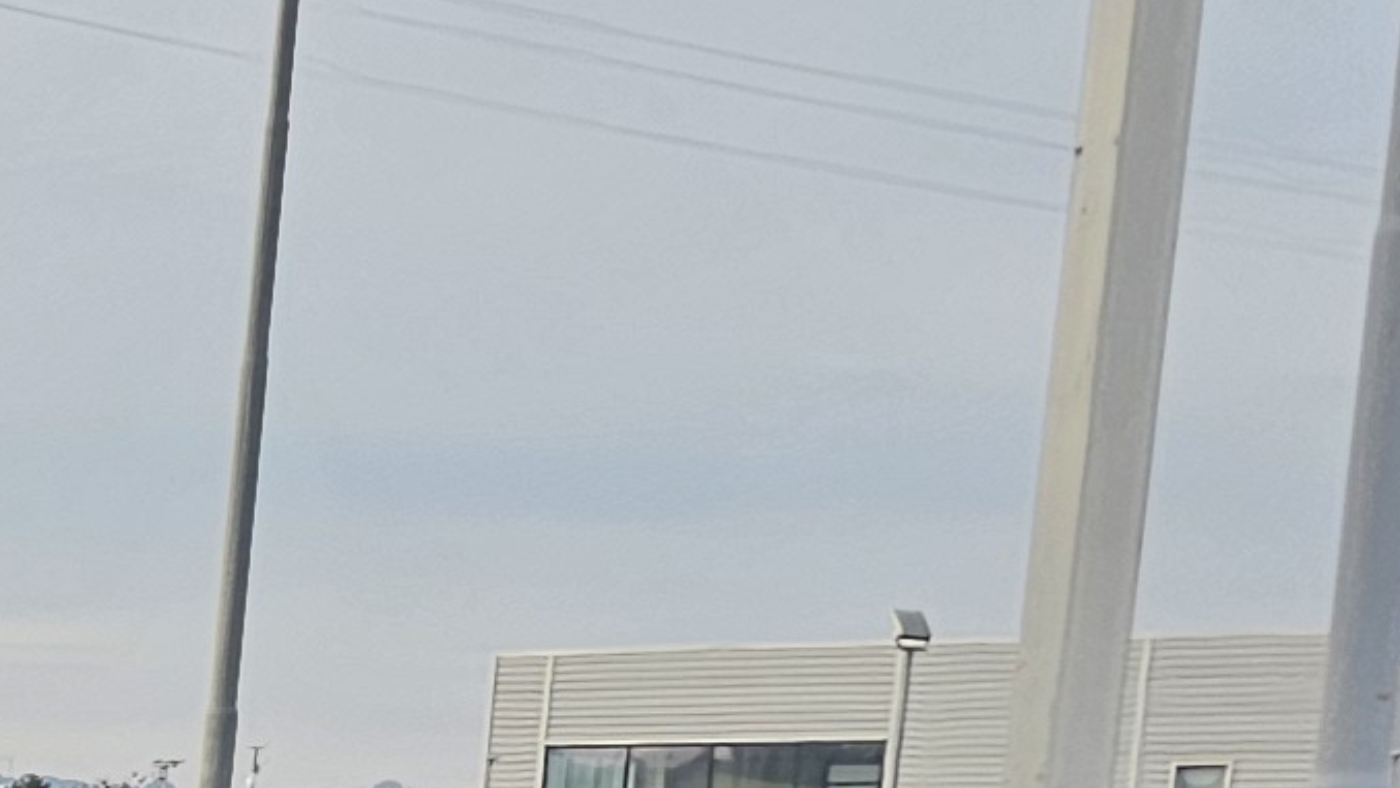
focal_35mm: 148
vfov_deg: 7.7
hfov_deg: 10.6
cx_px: -2676
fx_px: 5495
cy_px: 1735
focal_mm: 6.3
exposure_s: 1/214
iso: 20
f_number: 1.7
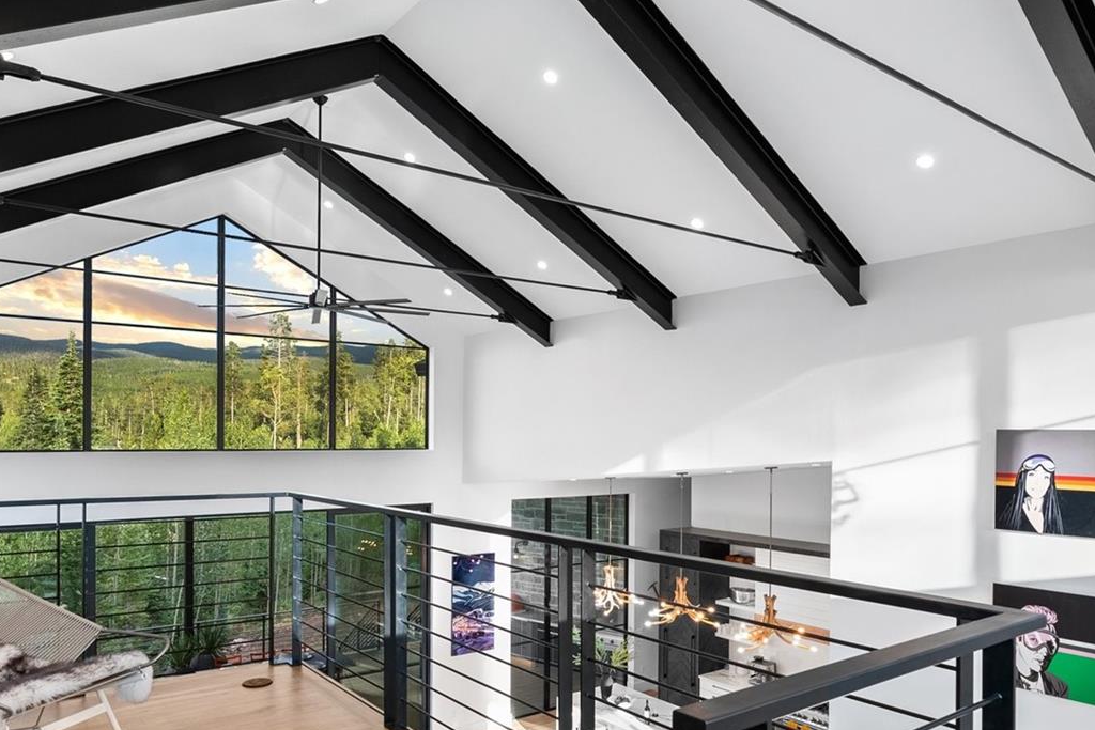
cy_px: 465
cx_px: 541
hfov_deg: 71.5
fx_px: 760
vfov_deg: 50.7
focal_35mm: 25
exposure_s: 1/13
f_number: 8
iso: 500
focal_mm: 16
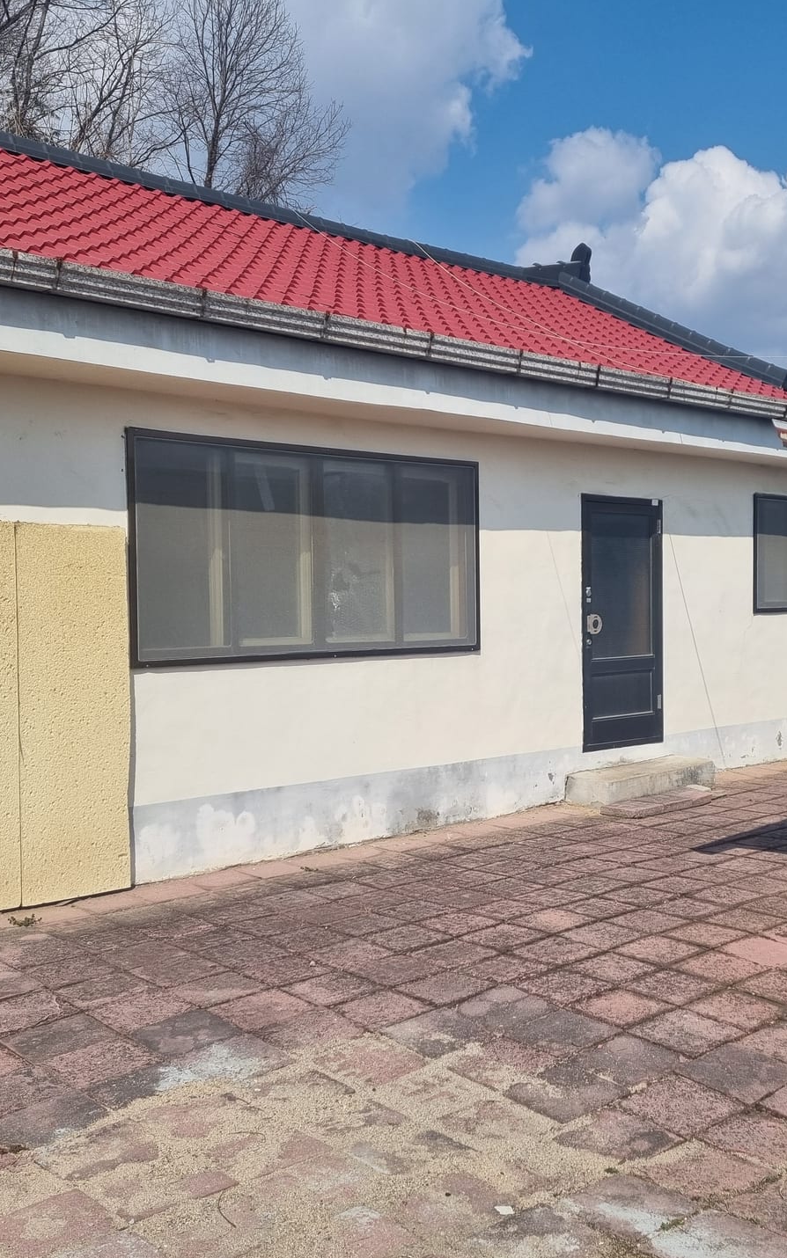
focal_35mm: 37
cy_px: 631
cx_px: 528
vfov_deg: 52.7
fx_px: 1269
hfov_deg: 34.1
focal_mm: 5.4
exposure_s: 1/5584
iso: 50
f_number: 1.8
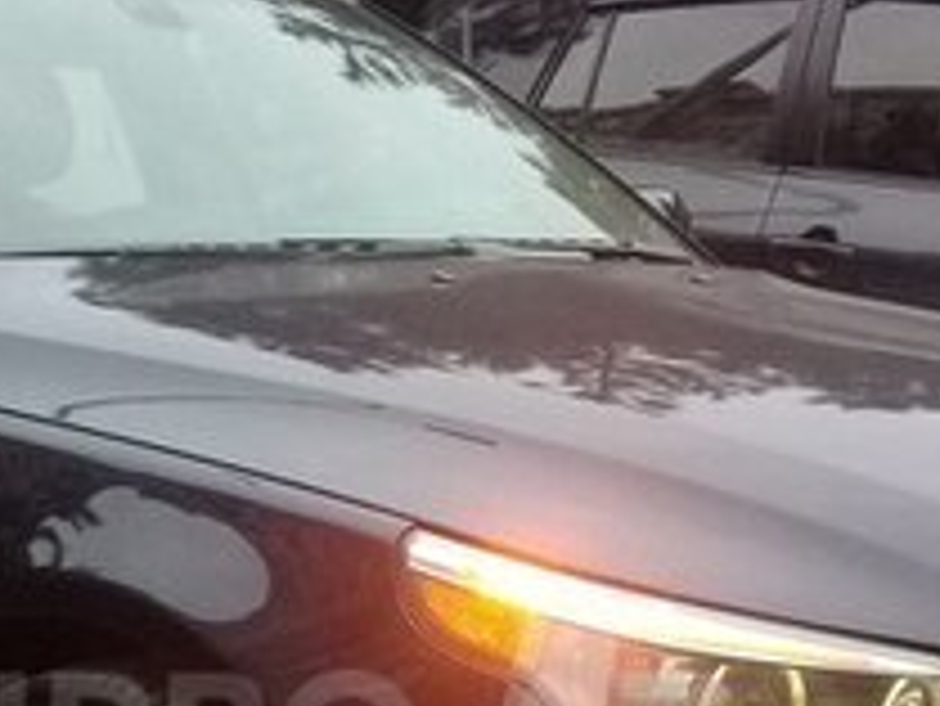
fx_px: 2663
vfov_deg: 14.8
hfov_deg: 19.9
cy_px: 740
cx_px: 261
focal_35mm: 98
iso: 160
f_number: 2.2
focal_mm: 3.3
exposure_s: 1/33
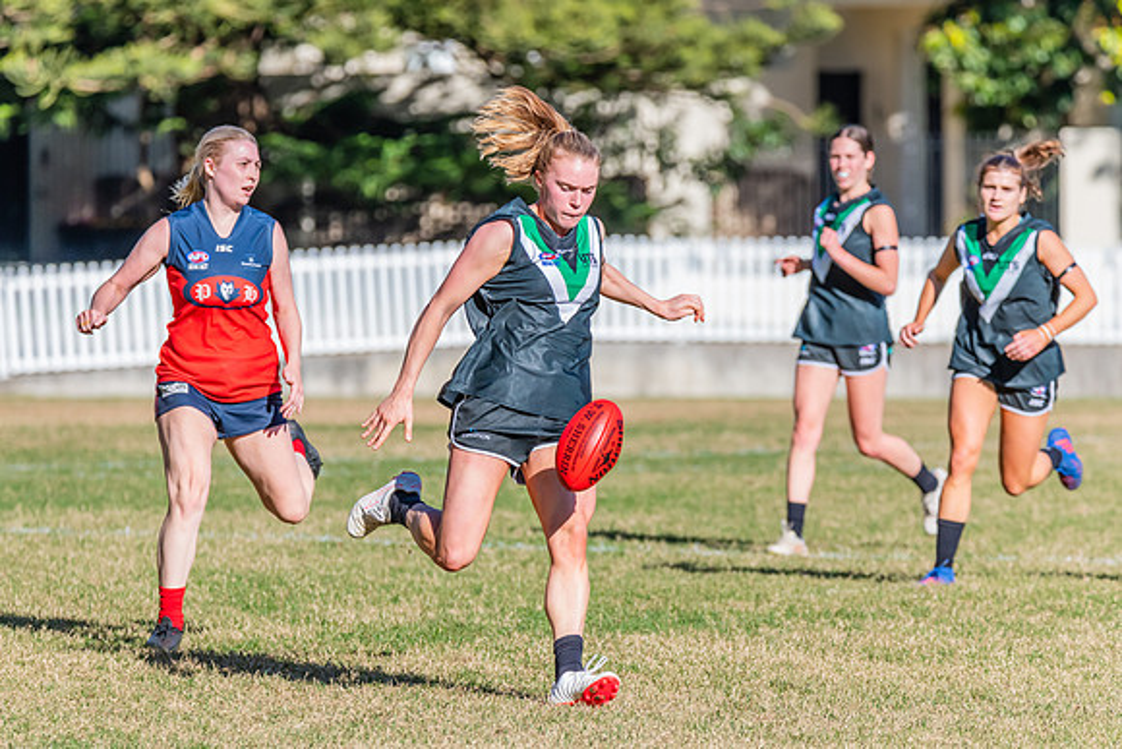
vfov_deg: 3.7
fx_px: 11624
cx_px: 541
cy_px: 362
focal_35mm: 373
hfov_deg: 5.5
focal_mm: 360
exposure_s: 1/1600
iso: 800
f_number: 10
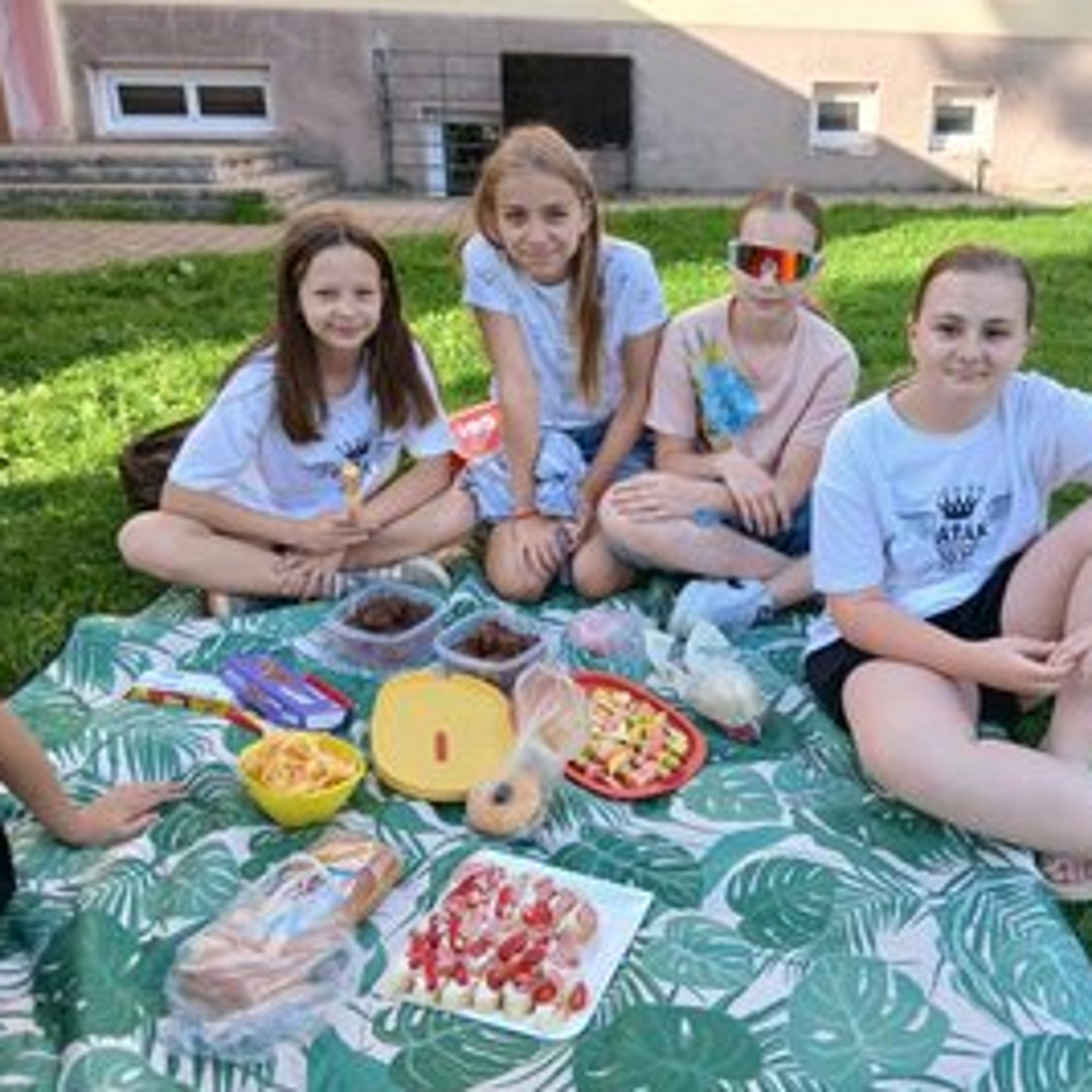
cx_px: 712
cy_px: 548
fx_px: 1106
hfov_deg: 51.7
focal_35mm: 31
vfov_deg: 52.5
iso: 40
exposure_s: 1/120
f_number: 1.8
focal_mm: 3.98
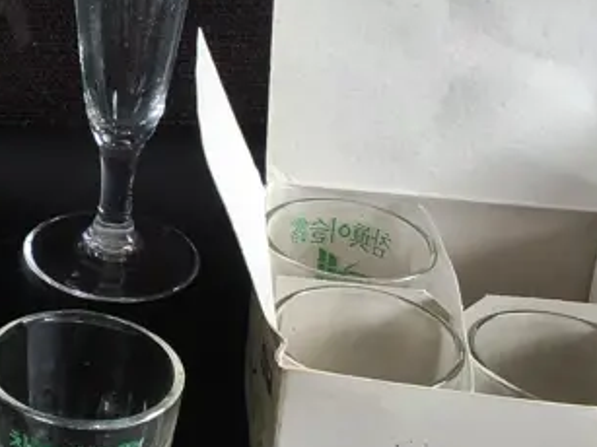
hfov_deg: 21.1
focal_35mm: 90
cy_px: -21
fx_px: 1552
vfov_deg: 16.0
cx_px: 10
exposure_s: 1/100
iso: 100
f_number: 2
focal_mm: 2.87
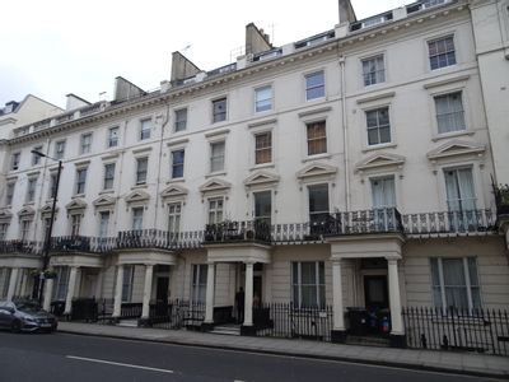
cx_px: 254
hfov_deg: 71.6
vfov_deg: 56.8
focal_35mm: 24
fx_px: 353
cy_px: 191
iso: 80
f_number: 3.5
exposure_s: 1/100
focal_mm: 4.1
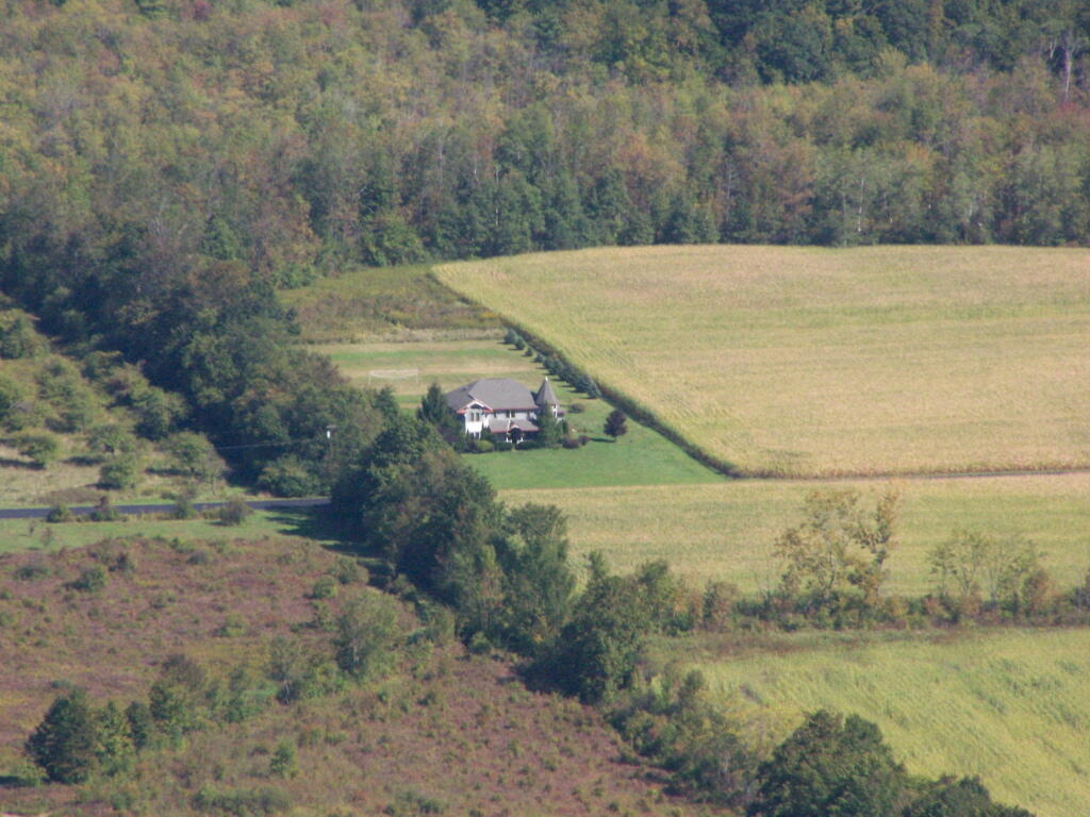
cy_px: 408
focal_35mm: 380
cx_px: 545
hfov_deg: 5.2
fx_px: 11966
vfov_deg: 3.9
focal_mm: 63
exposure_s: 1/1000
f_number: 7.1
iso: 400
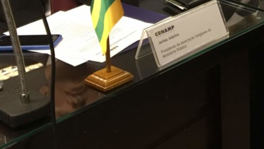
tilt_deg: -10.7
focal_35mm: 100
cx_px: 338
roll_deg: +0.5
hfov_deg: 19.7
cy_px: -121
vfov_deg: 11.2
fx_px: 700
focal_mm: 4.15
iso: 80
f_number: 2.2
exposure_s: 1/30
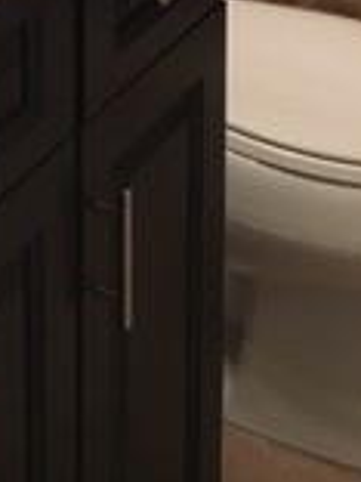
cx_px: -290
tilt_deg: -6.5
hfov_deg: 11.5
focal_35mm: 119
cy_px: -476
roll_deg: +1.3
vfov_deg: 14.0
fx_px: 1655
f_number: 2.2
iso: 80
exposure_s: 1/30
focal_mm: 4.15
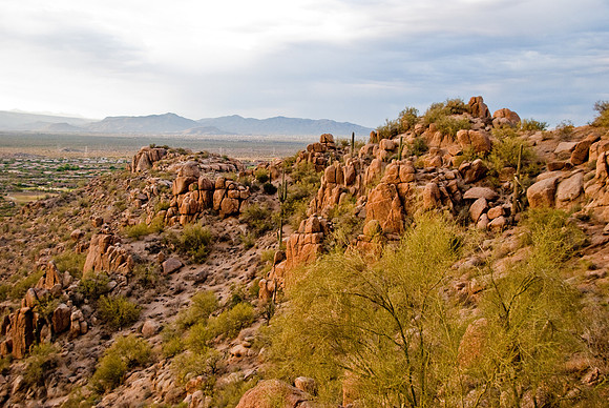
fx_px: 610
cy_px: 204
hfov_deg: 53.1
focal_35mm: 36
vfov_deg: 37.0
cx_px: 304
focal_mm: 24
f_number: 4.5
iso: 800
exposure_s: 1/320
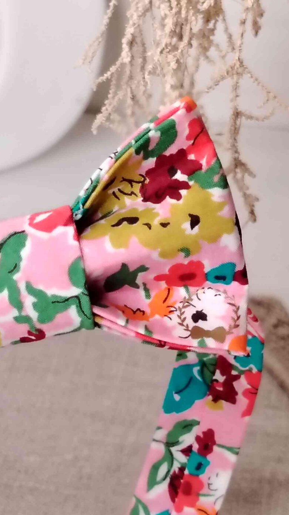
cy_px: 374
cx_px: 24
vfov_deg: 21.6
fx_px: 1336
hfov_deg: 12.2
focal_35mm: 98
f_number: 1.75
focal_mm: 5.25
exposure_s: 1/100
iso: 316
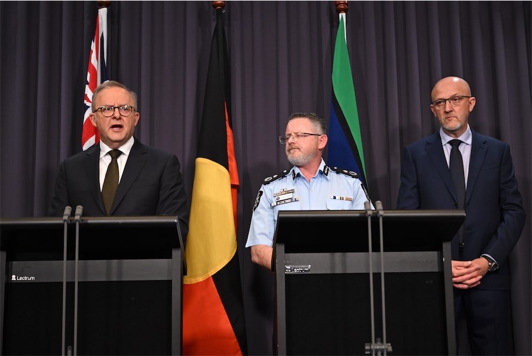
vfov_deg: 31.2
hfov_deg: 45.4
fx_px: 636
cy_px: 178
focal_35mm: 43
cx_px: 266
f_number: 3.2
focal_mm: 43
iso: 2500
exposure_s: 1/320
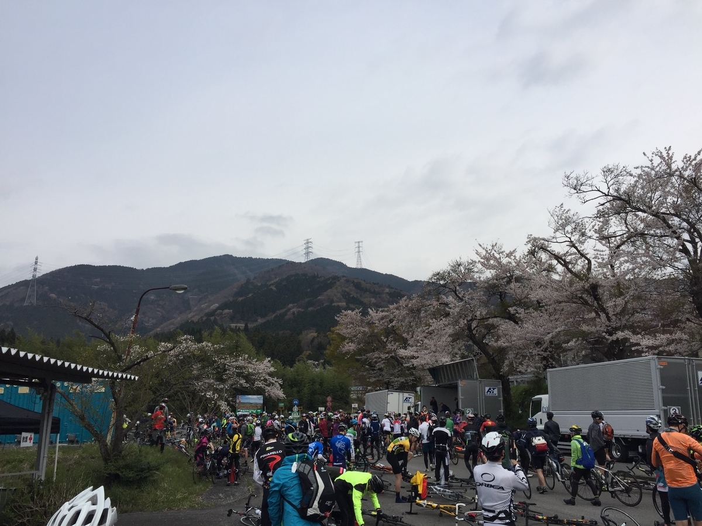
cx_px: 351
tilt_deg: +15.8
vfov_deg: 48.2
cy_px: 263
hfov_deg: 61.7
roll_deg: +0.2
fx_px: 588
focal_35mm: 29
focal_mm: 4.15
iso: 32
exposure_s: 1/3049
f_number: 2.2
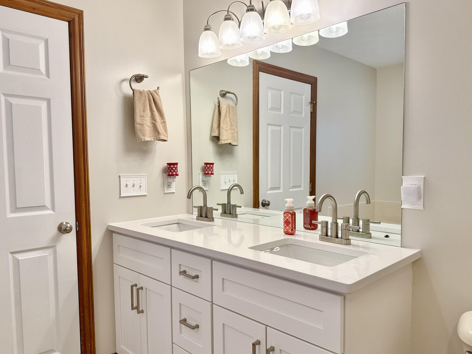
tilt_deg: -3.5
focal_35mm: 26
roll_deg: +0.2
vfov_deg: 53.1
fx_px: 355
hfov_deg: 67.3
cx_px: 242
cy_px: 184
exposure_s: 1/234
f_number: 1.78
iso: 125
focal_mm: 6.76
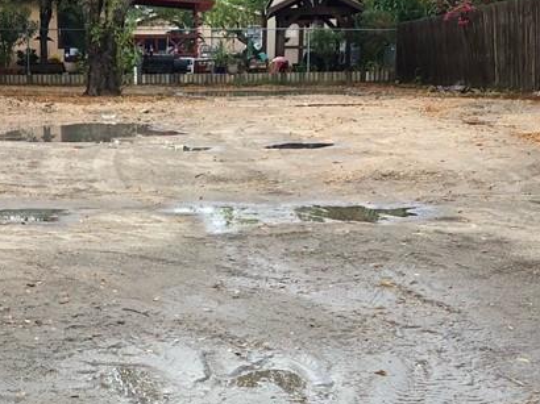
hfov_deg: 27.6
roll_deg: -0.6
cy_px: 412
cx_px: 163
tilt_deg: -18.8
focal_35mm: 70
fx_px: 1091
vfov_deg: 20.3
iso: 32
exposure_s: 1/120
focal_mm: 3.99
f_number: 1.8
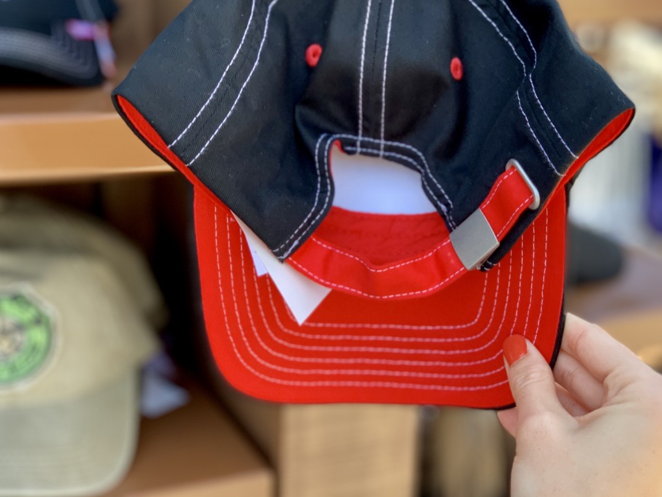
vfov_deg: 23.3
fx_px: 1205
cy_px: 198
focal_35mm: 63
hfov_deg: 30.6
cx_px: 394
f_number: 2.4
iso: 40
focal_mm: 6
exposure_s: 1/122
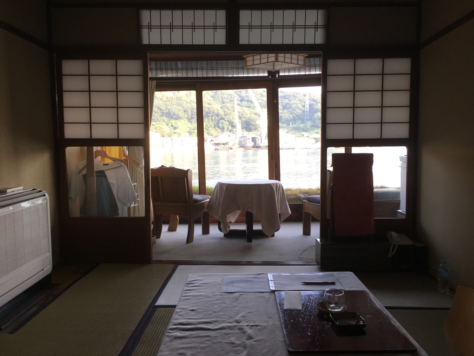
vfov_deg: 48.2
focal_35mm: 29
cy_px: 178
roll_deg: +0.8
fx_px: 397
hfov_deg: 61.7
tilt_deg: -4.3
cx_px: 237
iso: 40
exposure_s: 1/120
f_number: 2.2
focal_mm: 4.15
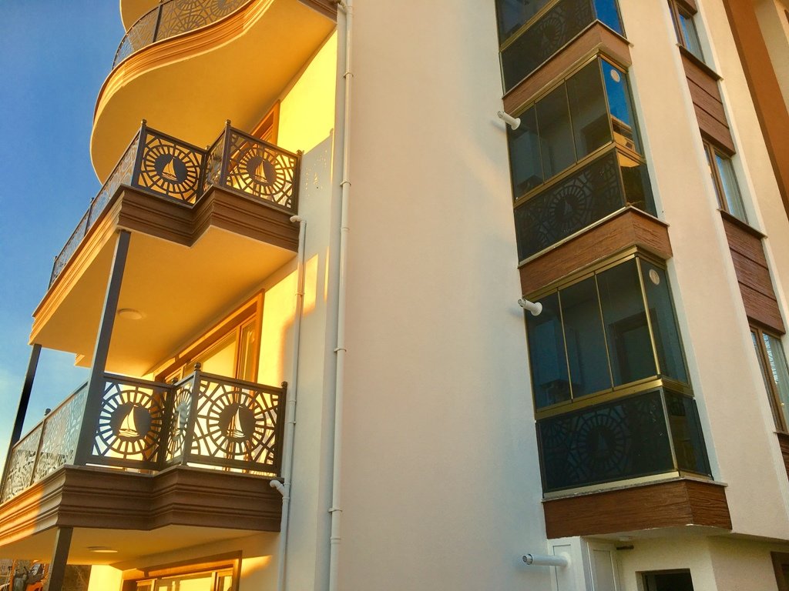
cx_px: 394
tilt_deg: +26.2
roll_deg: +1.0
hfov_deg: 61.7
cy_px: 296
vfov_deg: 48.2
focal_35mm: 29
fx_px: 661
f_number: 2.2
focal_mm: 4.15
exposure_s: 1/281
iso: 25
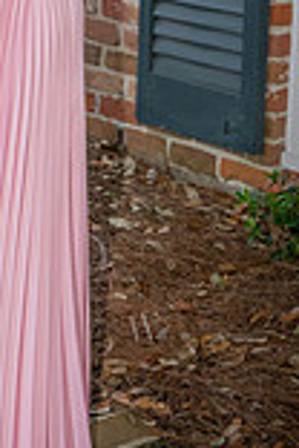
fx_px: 1507
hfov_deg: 11.2
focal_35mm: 121
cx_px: -29
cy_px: -49
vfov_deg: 16.4
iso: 1600
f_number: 6.3
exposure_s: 1/125
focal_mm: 42
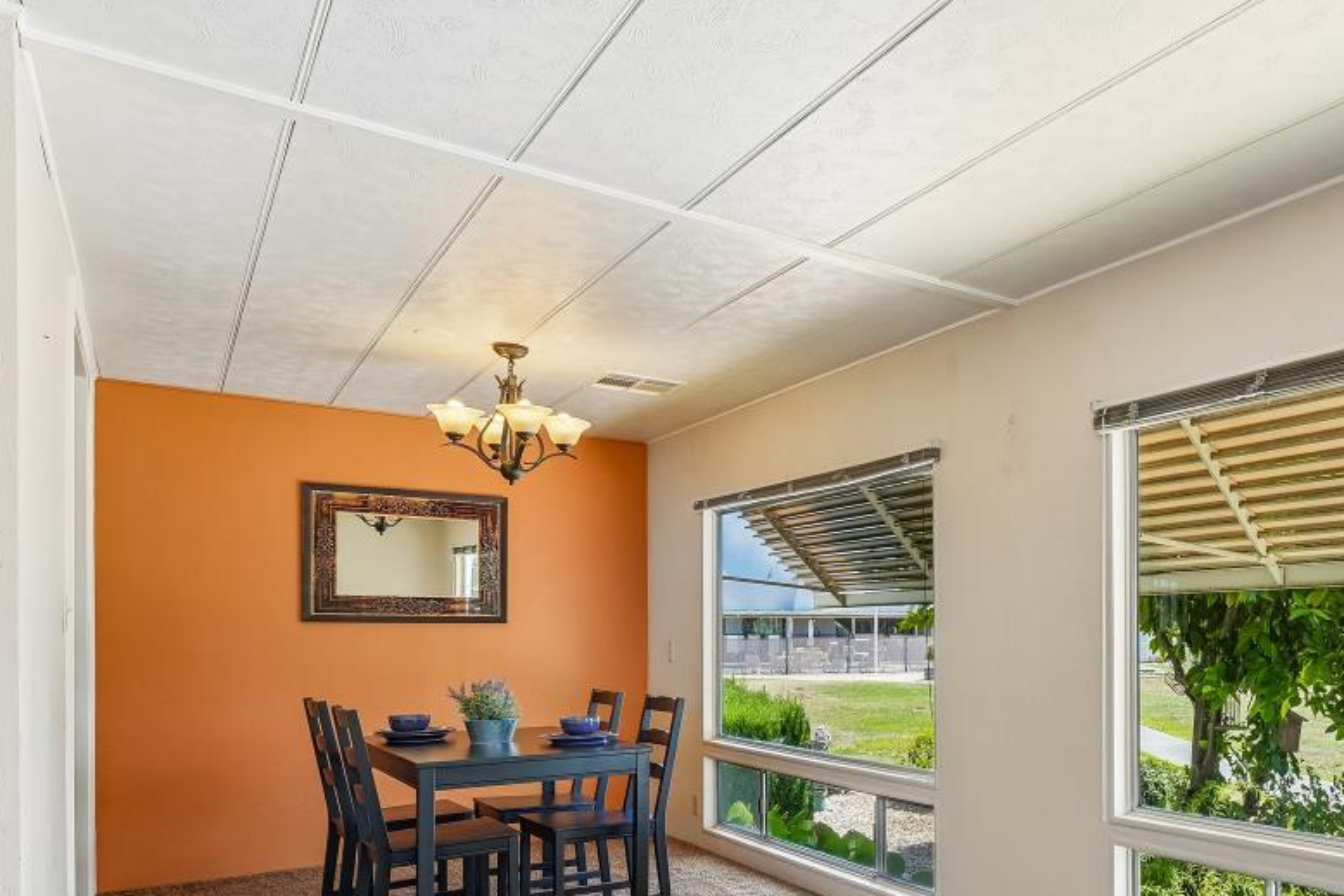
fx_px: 1008
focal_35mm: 27
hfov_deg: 60.5
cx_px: 1121
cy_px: 644
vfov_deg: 46.6
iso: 640
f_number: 8
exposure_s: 1/60
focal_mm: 14
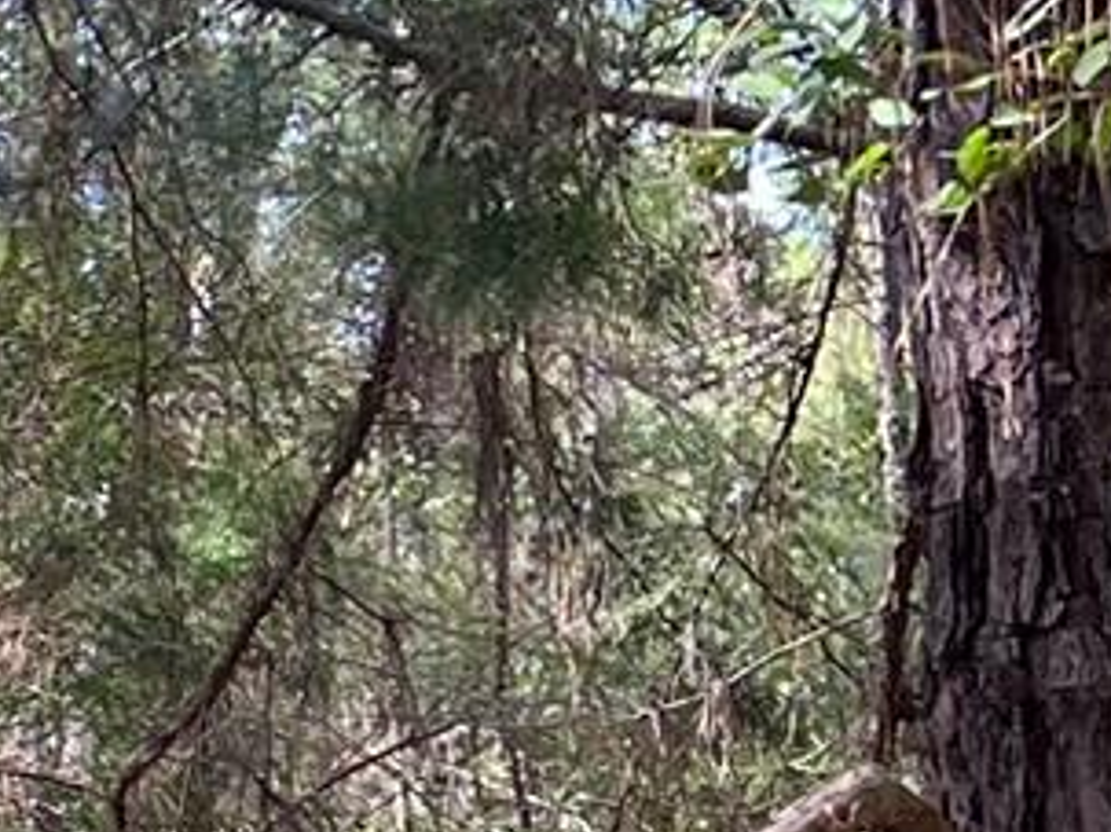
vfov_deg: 8.4
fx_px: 5646
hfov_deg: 9.8
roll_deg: +1.1
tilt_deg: +10.6
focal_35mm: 176
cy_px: 792
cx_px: -1657
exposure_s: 1/121
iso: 40
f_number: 1.5
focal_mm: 5.7
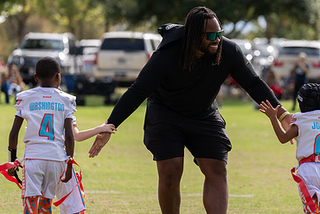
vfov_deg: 6.1
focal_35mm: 224
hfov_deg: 9.2
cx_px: 205
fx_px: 1992
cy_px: 82
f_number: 2.8
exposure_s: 1/1600
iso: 100
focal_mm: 143
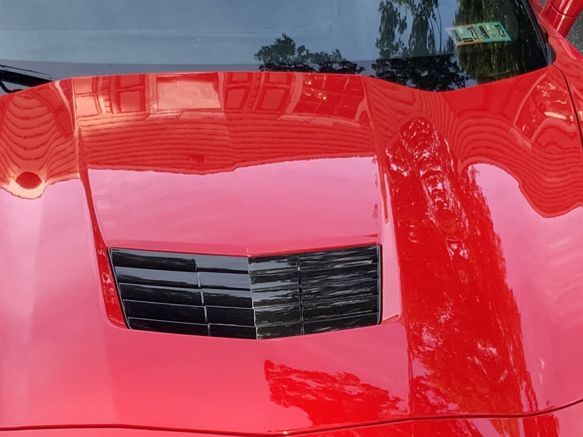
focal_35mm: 104
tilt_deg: -15.1
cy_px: 301
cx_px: 284
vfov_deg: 14.2
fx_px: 1752
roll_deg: +1.6
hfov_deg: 18.9
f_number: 1.8
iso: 20
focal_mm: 3
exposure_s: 1/122
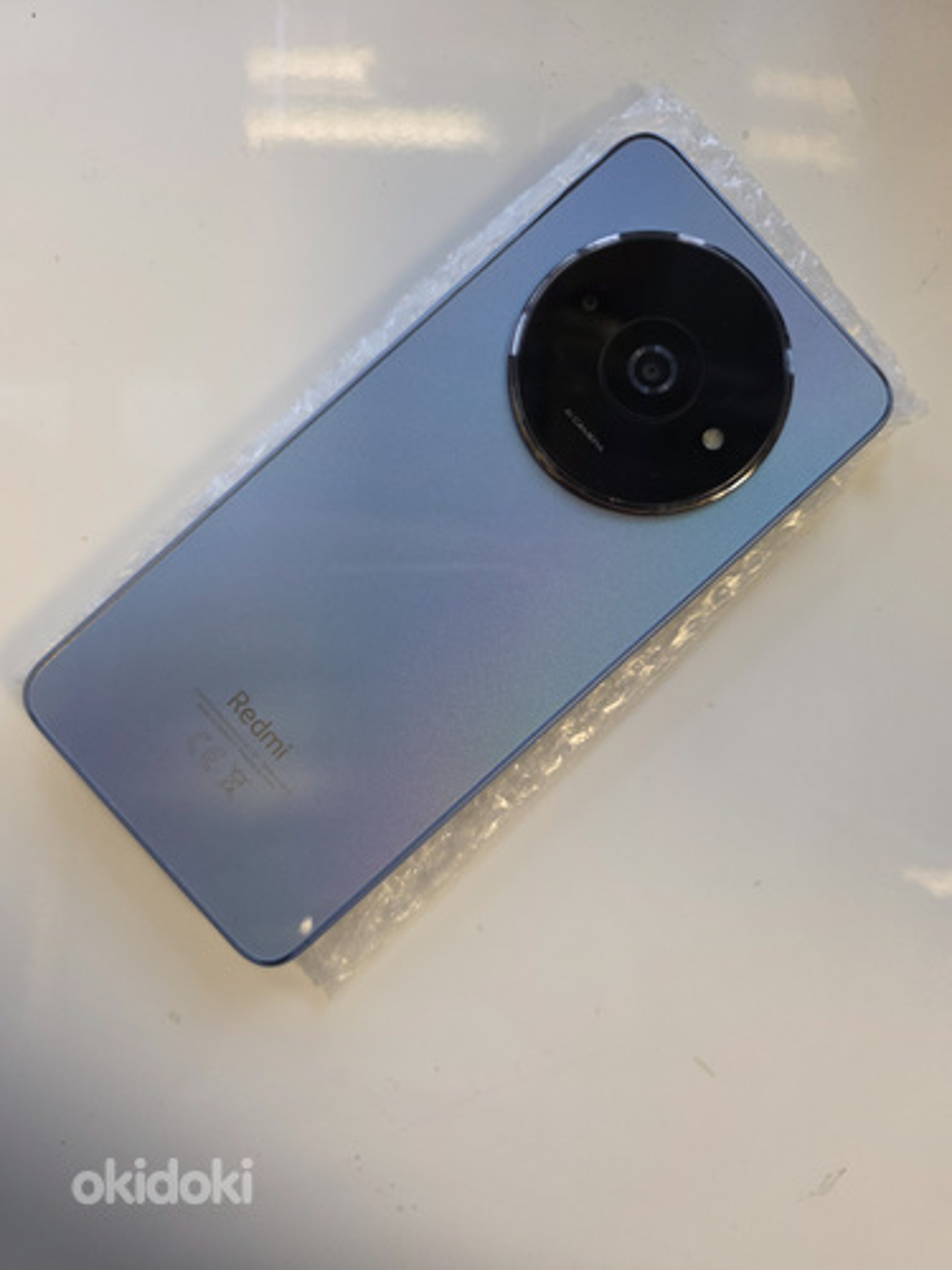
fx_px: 843
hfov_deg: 58.9
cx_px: 476
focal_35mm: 23
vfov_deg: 73.9
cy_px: 635
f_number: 1.7
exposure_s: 1/100
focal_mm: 6.3
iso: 200
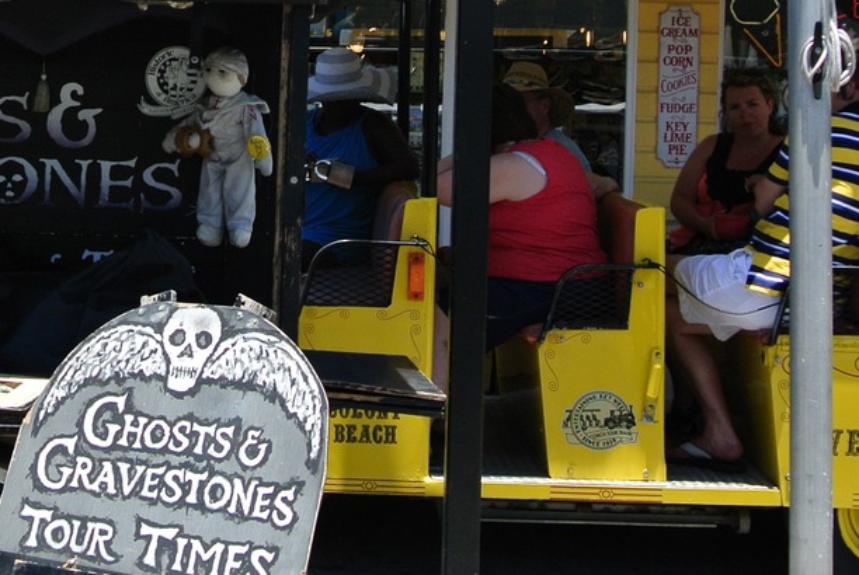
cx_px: 126
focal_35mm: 81
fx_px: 1936
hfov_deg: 24.5
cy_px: 149
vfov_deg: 16.8
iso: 100
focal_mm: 11.8
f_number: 4.5
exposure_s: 1/500
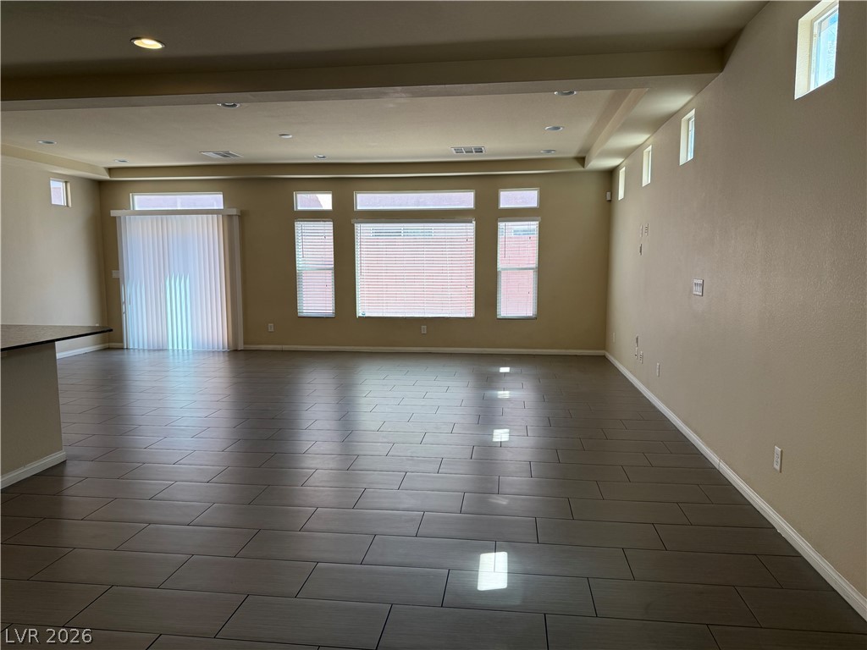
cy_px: 325
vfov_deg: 56.8
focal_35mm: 24
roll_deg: +0.0
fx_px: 601
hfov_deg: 71.6
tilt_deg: -5.5
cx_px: 434
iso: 100
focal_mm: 6.76
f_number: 1.78
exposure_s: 1/235
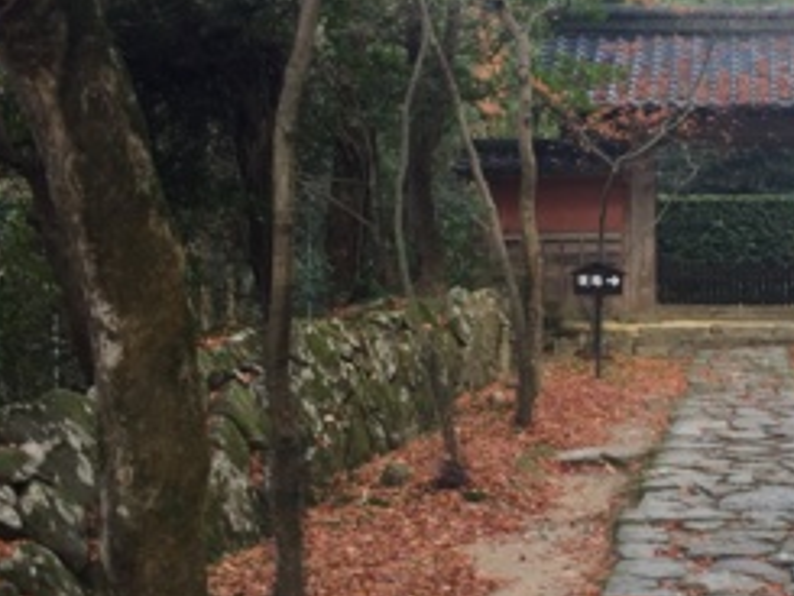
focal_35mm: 71
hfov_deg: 26.7
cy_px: 334
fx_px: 1629
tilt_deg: -1.1
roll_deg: +0.6
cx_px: 664
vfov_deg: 20.7
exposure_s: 1/120
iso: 40
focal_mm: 4.15
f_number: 2.2
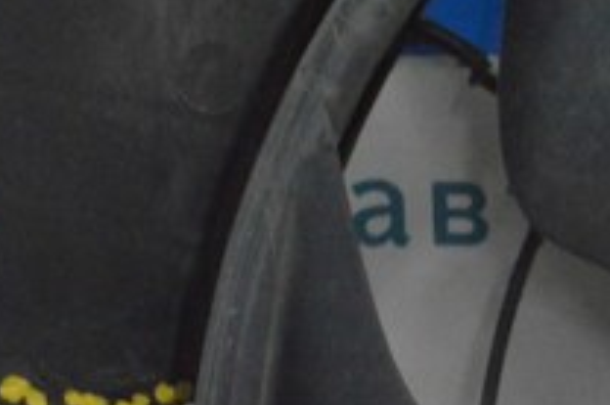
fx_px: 4289
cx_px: 238
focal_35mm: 254
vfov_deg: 5.4
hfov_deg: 8.1
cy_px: -37
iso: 6400
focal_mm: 55
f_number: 20
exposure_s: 1/15
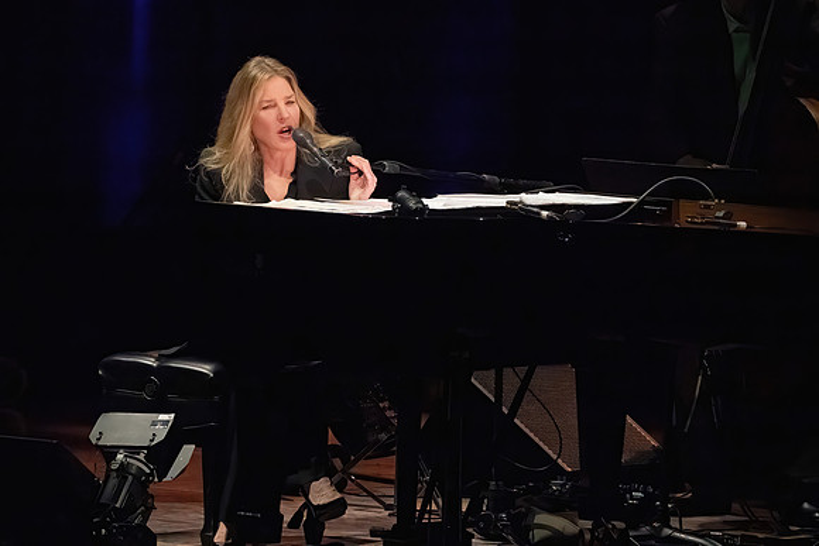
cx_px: 387
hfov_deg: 5.1
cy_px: 237
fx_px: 9234
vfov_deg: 3.4
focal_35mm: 406
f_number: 8
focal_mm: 358
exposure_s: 1/320
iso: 25600
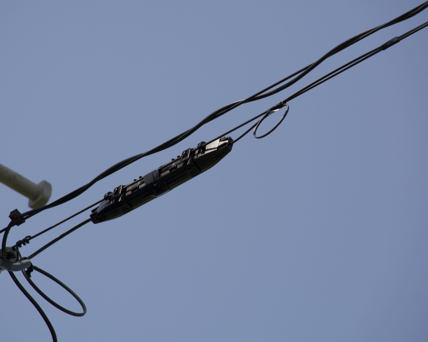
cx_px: 176
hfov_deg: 4.8
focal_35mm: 407
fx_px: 5156
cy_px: 171
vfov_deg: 3.8
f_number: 8
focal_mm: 240
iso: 200
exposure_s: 1/800
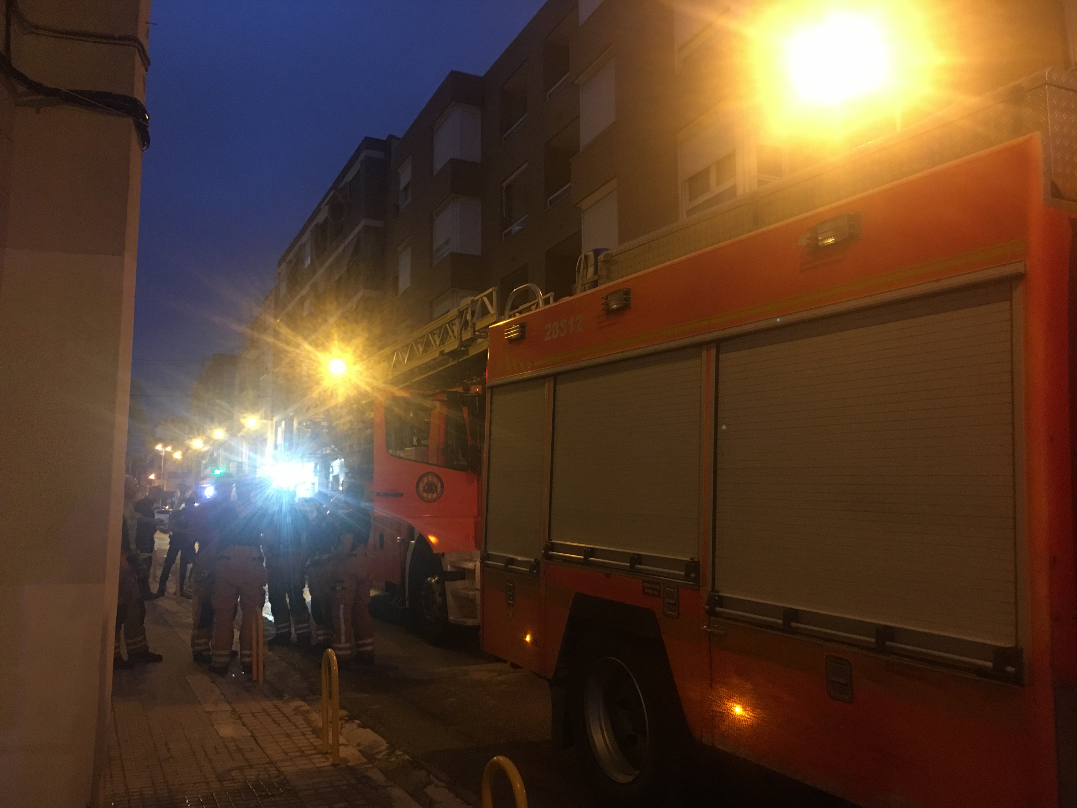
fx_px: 902
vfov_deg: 48.2
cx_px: 538
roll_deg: +0.9
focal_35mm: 29
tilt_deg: +7.5
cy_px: 404
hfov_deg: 61.7
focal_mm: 4.15
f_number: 2.2
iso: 160
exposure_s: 1/8
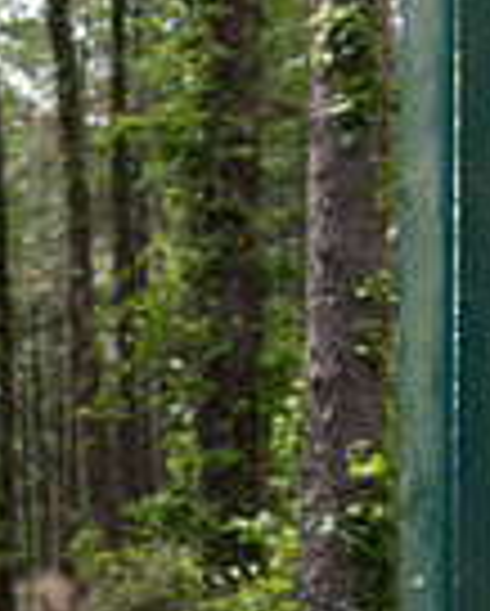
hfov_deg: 10.4
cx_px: -760
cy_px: 526
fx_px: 2245
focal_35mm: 124
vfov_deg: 15.4
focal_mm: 31
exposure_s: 1/160
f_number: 7.1
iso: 160
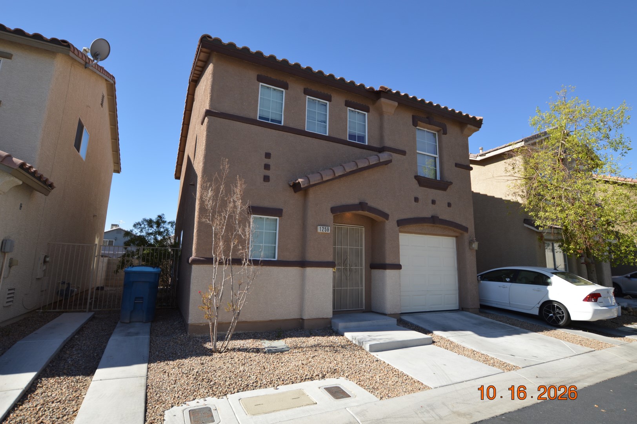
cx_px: 318
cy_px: 212
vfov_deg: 69.6
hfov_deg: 92.5
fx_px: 305
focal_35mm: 17
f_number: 7.1
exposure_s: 1/200
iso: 100
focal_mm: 11.5
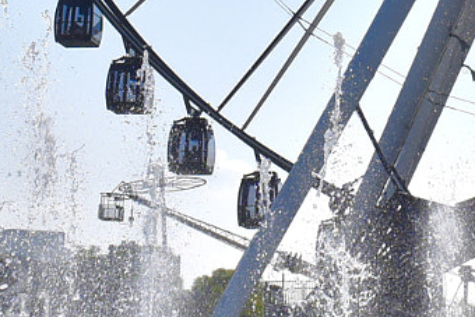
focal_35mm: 127
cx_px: 444
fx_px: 1676
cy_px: -325
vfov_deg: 10.0
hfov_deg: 15.9
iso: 200
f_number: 7.1
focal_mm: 18
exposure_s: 1/2000
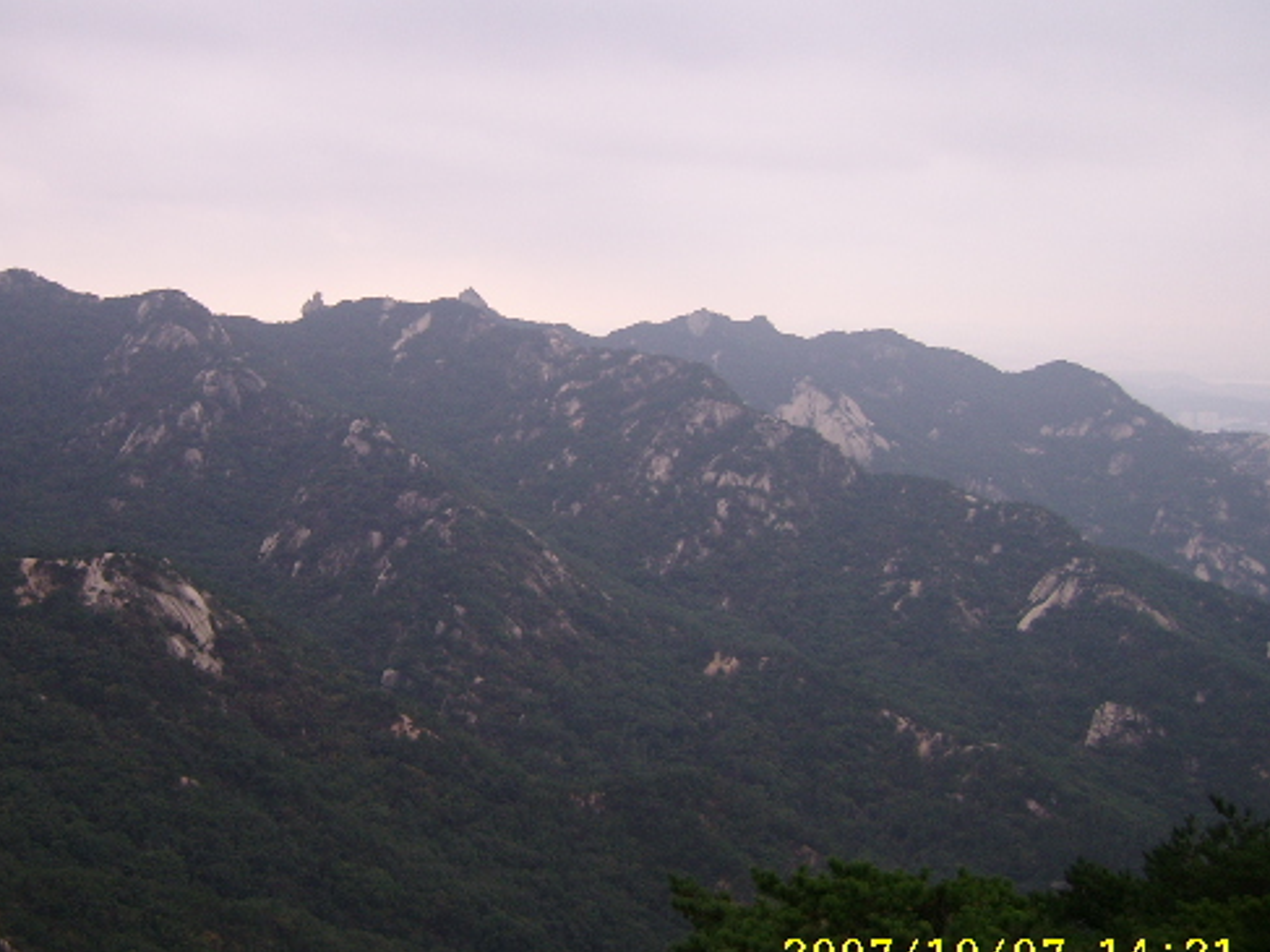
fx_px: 1687
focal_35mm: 46
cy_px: 409
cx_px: 480
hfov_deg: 41.0
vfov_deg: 31.5
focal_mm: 5.95
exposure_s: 1/229
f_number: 2.8
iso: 100
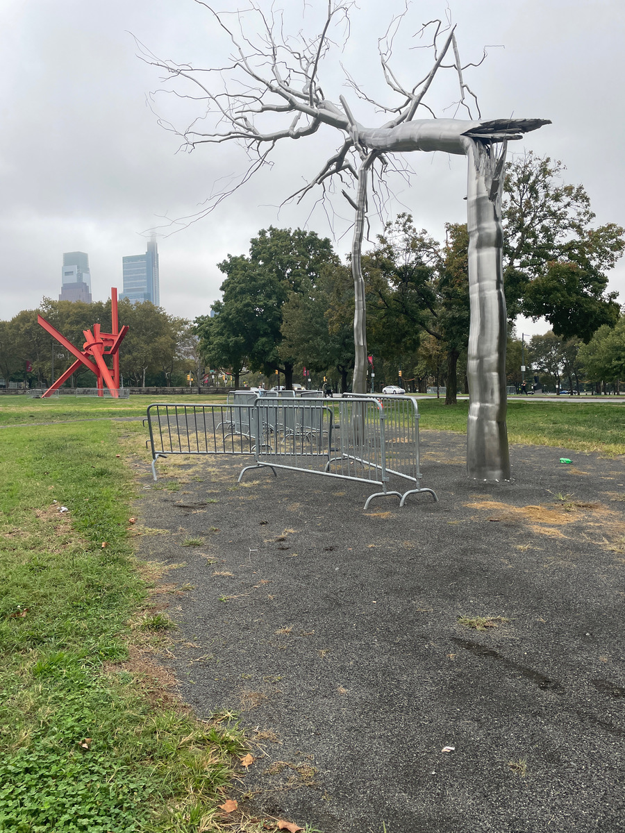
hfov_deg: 53.1
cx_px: 312
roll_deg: +1.4
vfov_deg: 67.3
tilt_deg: -3.2
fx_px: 626
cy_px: 416
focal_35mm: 26
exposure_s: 1/296
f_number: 1.6
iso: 32
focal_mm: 4.2
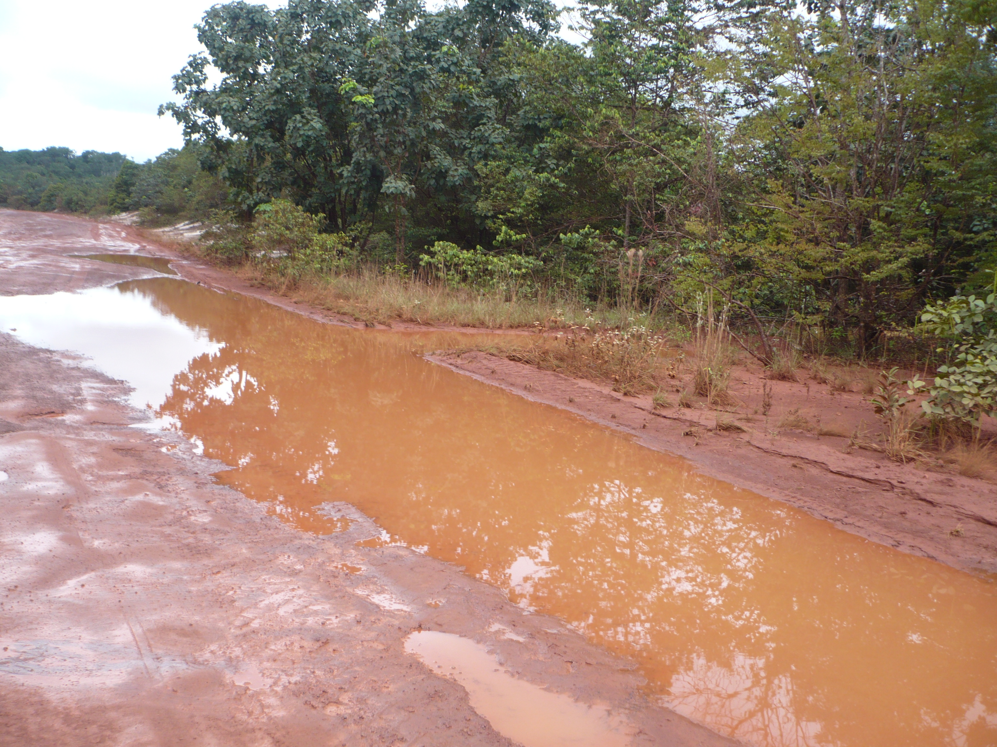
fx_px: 1008
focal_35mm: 35
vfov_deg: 40.7
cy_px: 374
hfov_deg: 52.6
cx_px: 498
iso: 100
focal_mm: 5.8
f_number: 2.8
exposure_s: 1/640
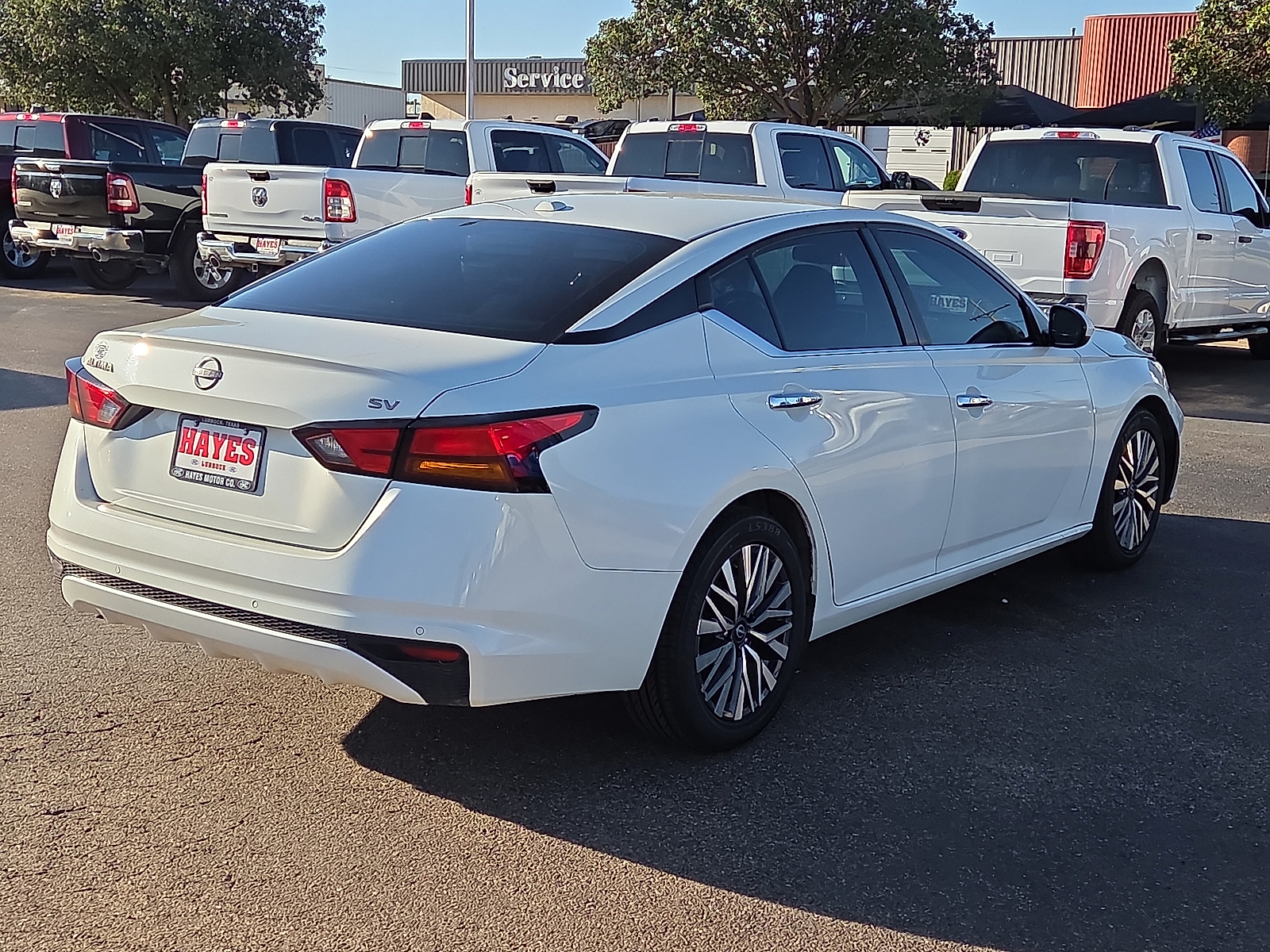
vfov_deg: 30.9
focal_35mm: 47
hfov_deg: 40.4
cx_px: 635
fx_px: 1724
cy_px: 476
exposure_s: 1/1250
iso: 25
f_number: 1.8
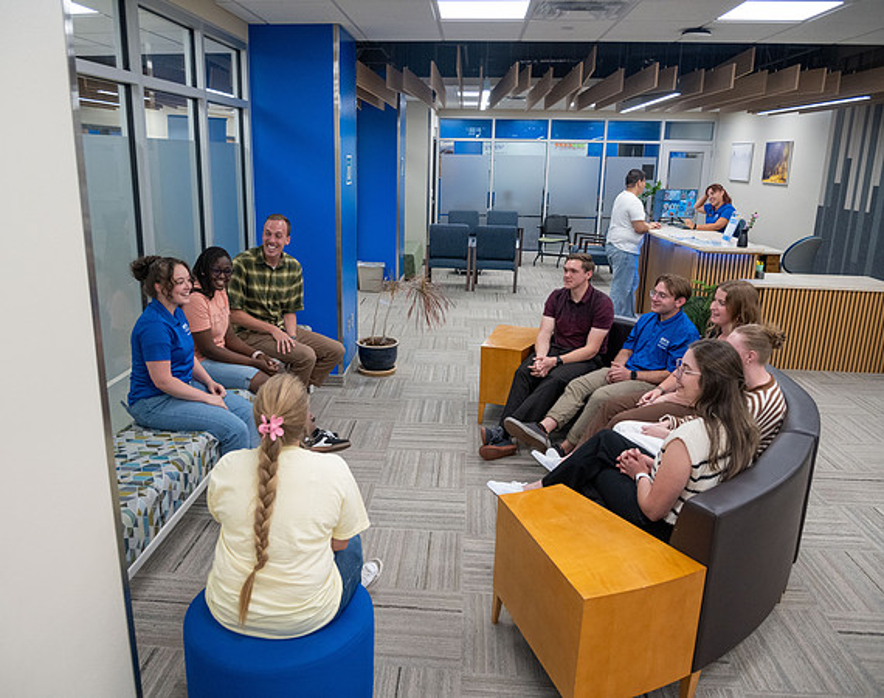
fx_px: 698
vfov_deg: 53.2
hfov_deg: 64.7
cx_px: 416
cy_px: 349
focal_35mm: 27
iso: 1250
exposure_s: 1/250
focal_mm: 24
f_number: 4
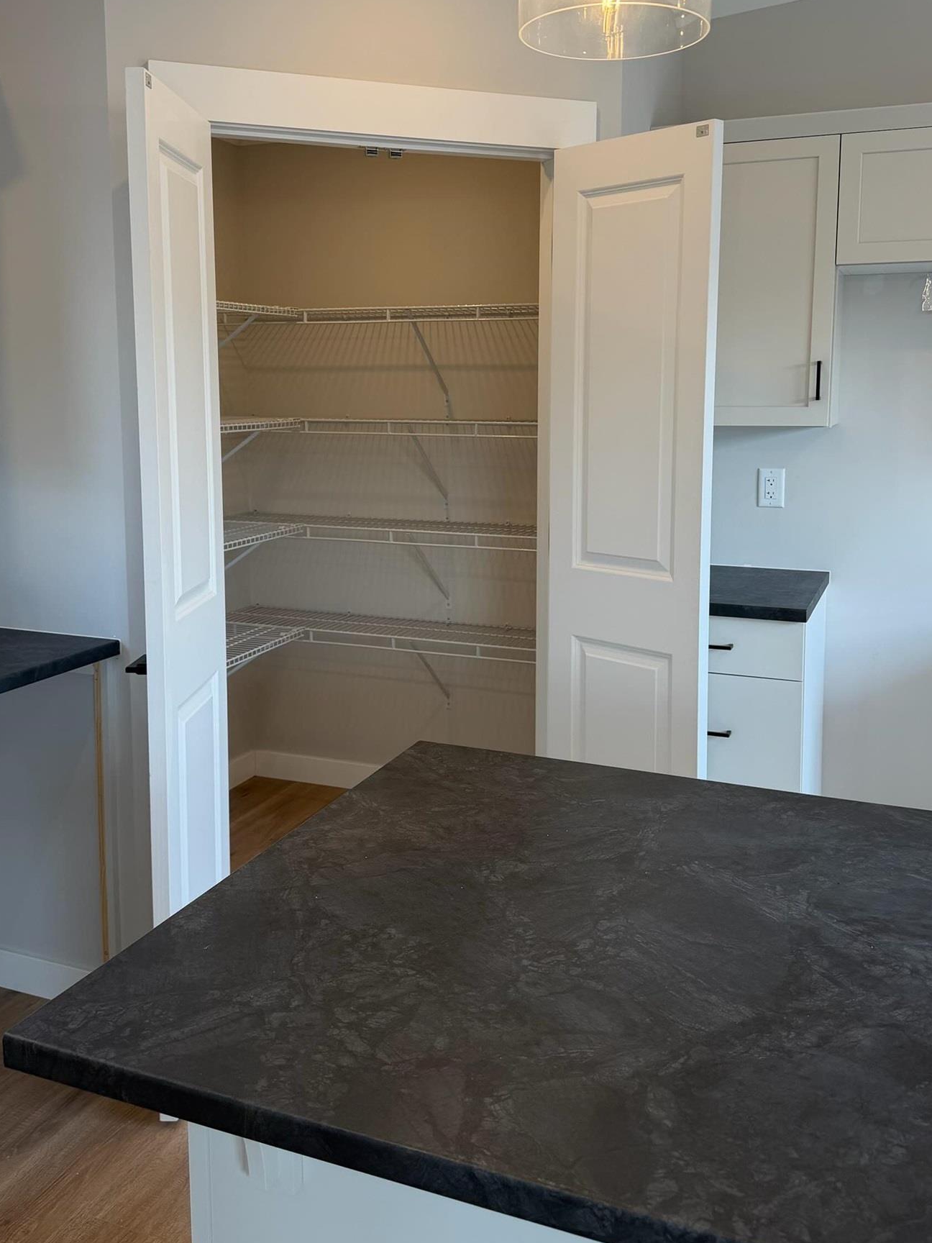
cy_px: 522
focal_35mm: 32
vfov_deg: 56.5
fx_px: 1149
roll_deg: -0.1
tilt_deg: -6.9
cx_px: 432
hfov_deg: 44.1
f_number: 1.78
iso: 80
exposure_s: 1/148
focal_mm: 6.76
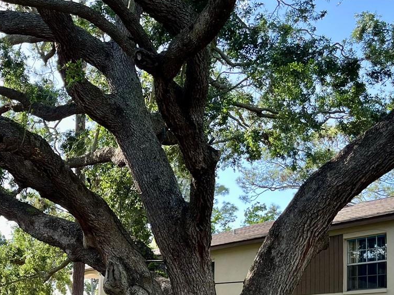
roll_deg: -0.5
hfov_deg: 33.7
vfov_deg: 25.0
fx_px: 626
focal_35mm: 55
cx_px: 68
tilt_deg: +5.2
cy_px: 310
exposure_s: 1/598
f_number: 1.6
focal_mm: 5.1
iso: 50
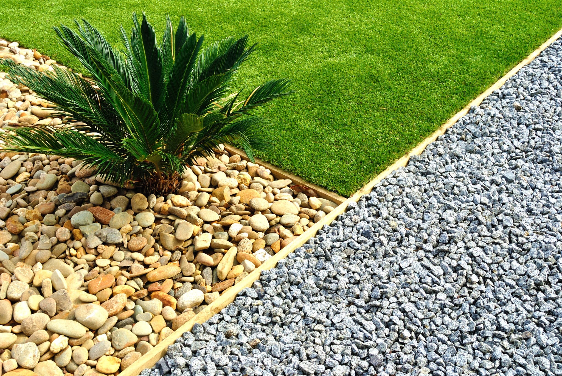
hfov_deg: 46.3
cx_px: 281
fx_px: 656
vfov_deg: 32.0
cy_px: 188
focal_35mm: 42
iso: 100
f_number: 9
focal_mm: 28
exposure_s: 1/125
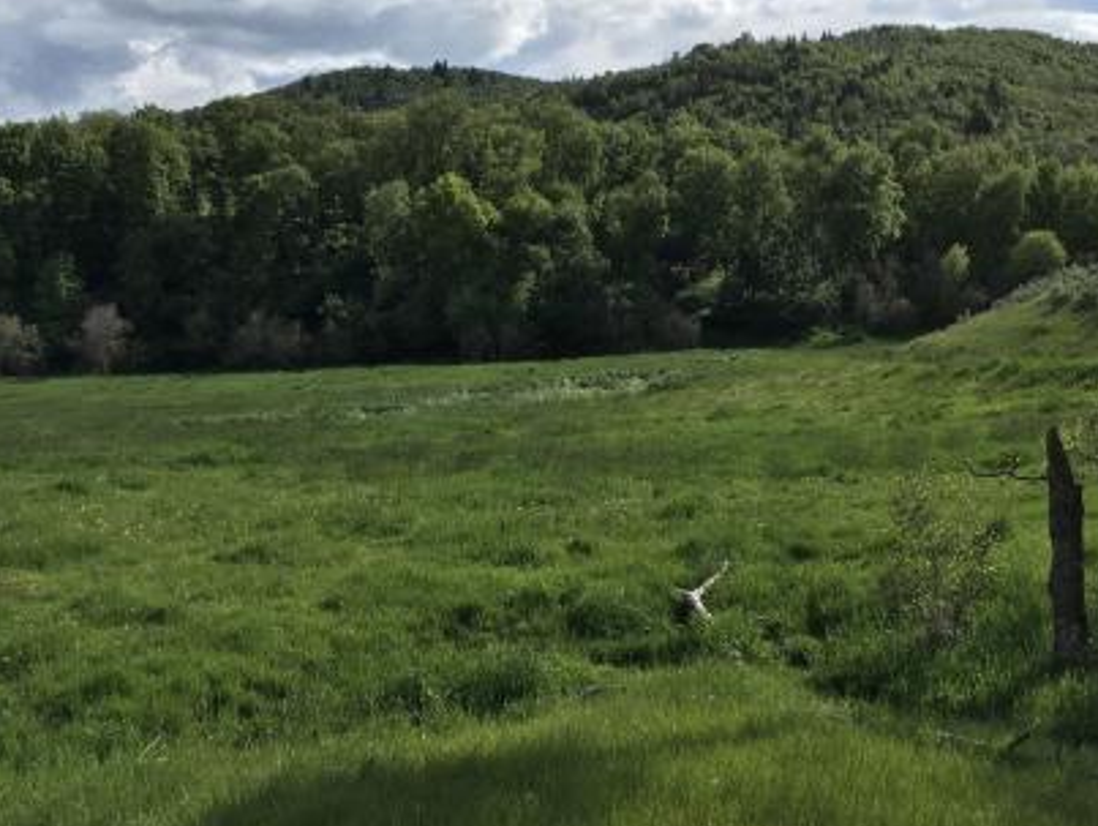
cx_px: 670
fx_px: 1460
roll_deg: -1.2
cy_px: 433
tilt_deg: -2.6
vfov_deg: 31.6
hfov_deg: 41.0
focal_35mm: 46
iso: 25
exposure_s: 1/1789
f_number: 2.2
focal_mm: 4.15
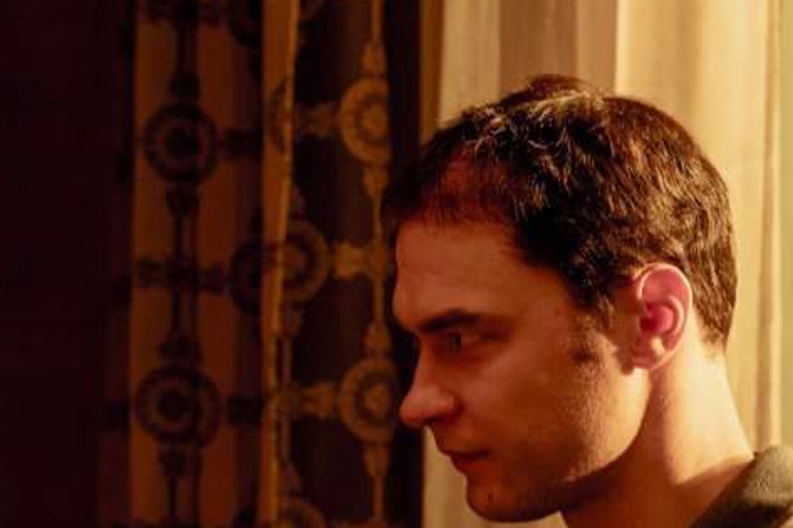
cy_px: 753
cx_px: -129
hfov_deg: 11.9
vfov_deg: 8.0
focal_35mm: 169
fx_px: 3721
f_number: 3.5
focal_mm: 50
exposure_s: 1/200
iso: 800
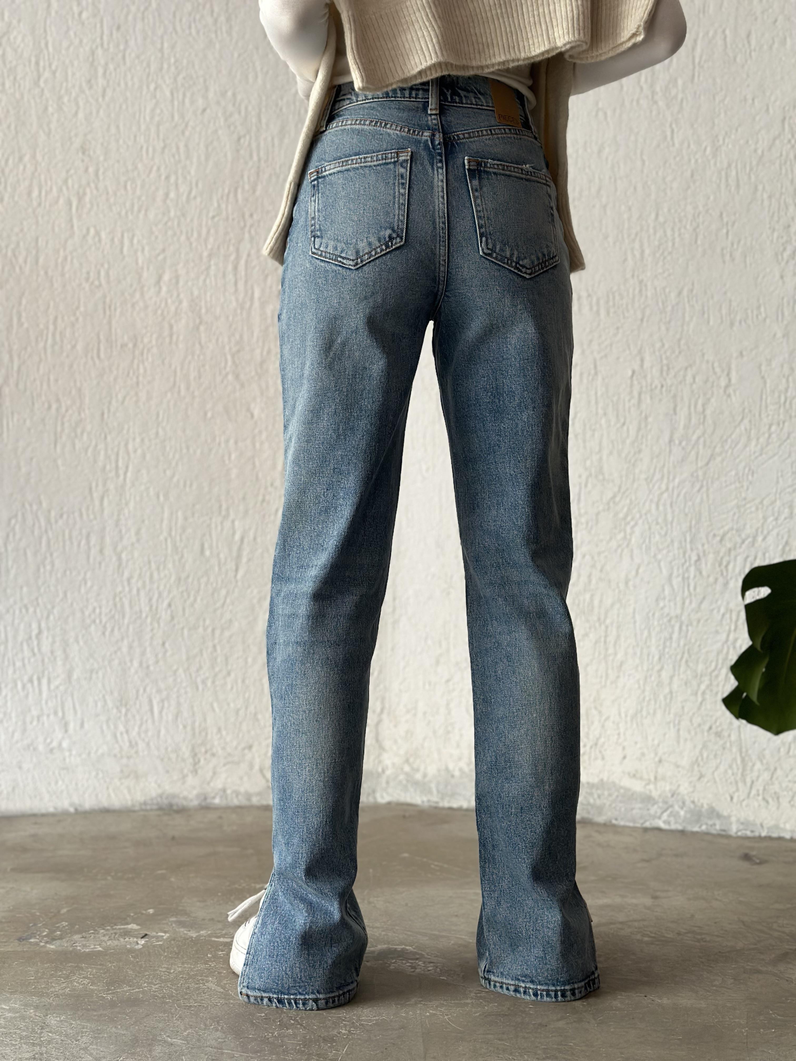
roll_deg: -0.8
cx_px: 398
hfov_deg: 30.3
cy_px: 530
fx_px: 1472
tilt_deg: +0.6
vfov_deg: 39.7
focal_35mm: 48
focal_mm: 6.86
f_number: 1.78
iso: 160
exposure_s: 1/60
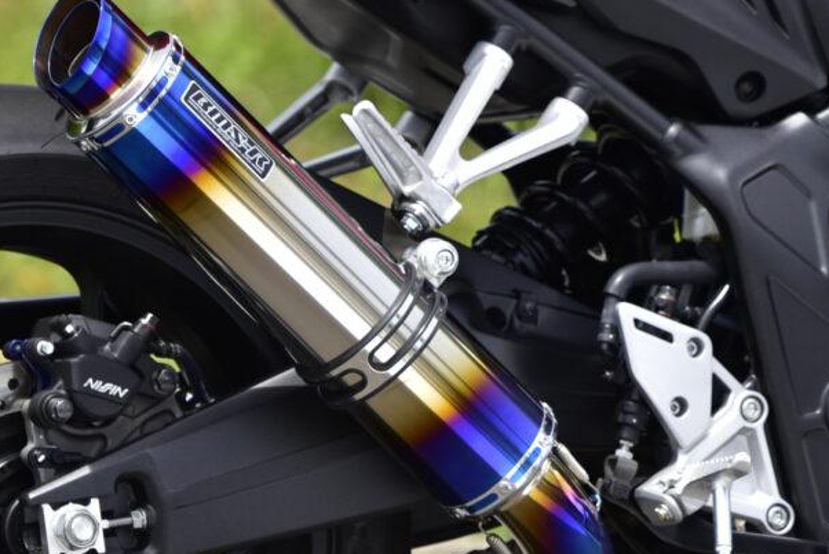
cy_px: 68
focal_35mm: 465
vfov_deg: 3.0
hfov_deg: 4.4
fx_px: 10713
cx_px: 801
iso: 100
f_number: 5
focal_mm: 140
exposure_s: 1/640
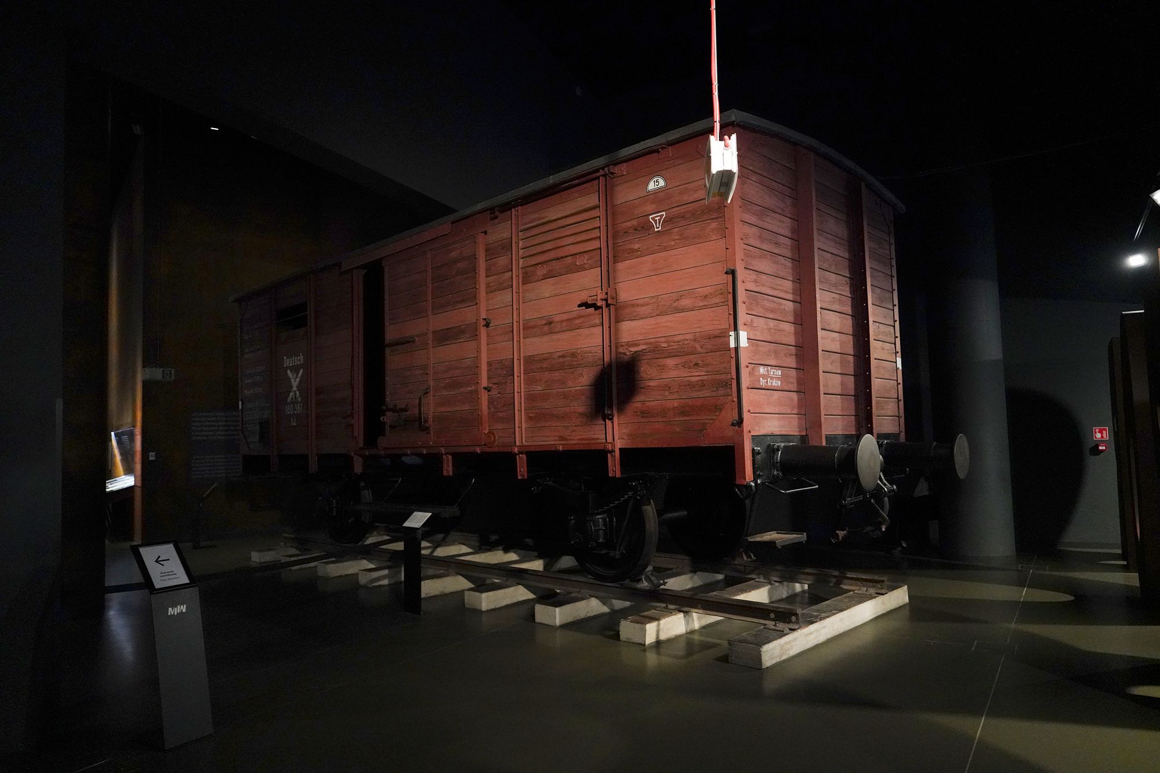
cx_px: 580
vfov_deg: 53.1
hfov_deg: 73.7
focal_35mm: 24
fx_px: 773
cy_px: 386
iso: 6400
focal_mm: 24
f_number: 2.8
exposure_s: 1/80
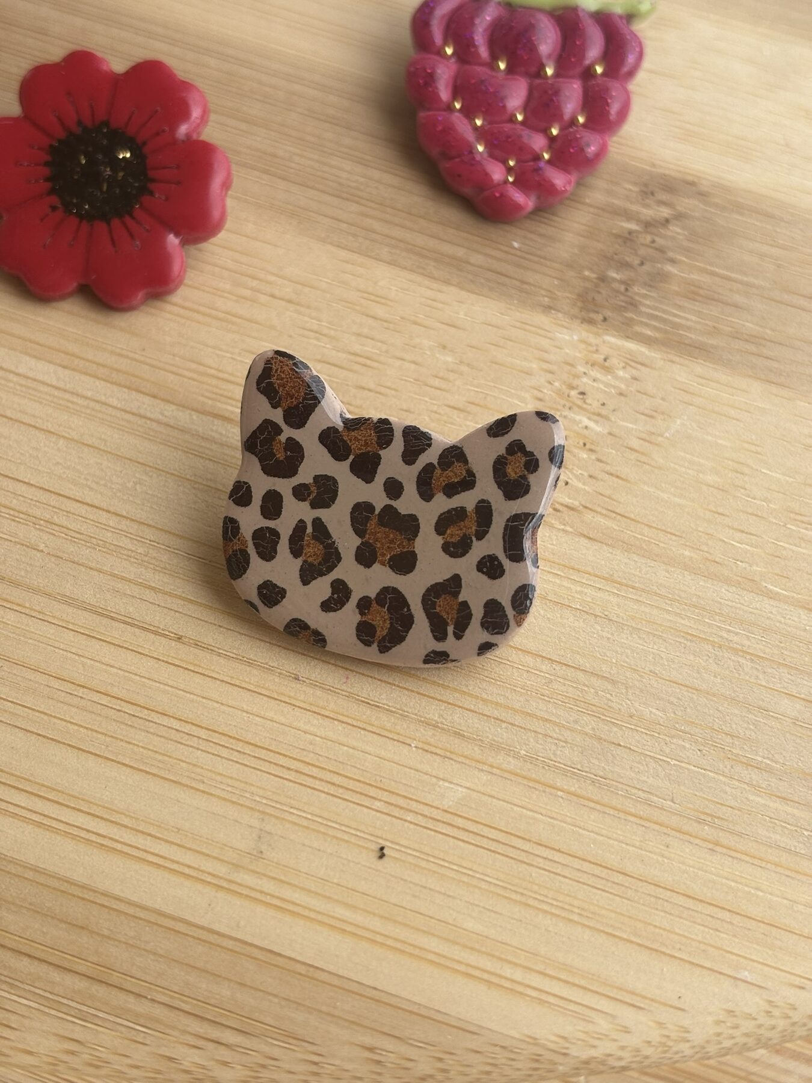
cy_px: 542
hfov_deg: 28.0
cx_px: 406
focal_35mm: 52
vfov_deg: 36.8
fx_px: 1626
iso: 32
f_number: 1.6
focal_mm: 5.96
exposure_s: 1/943
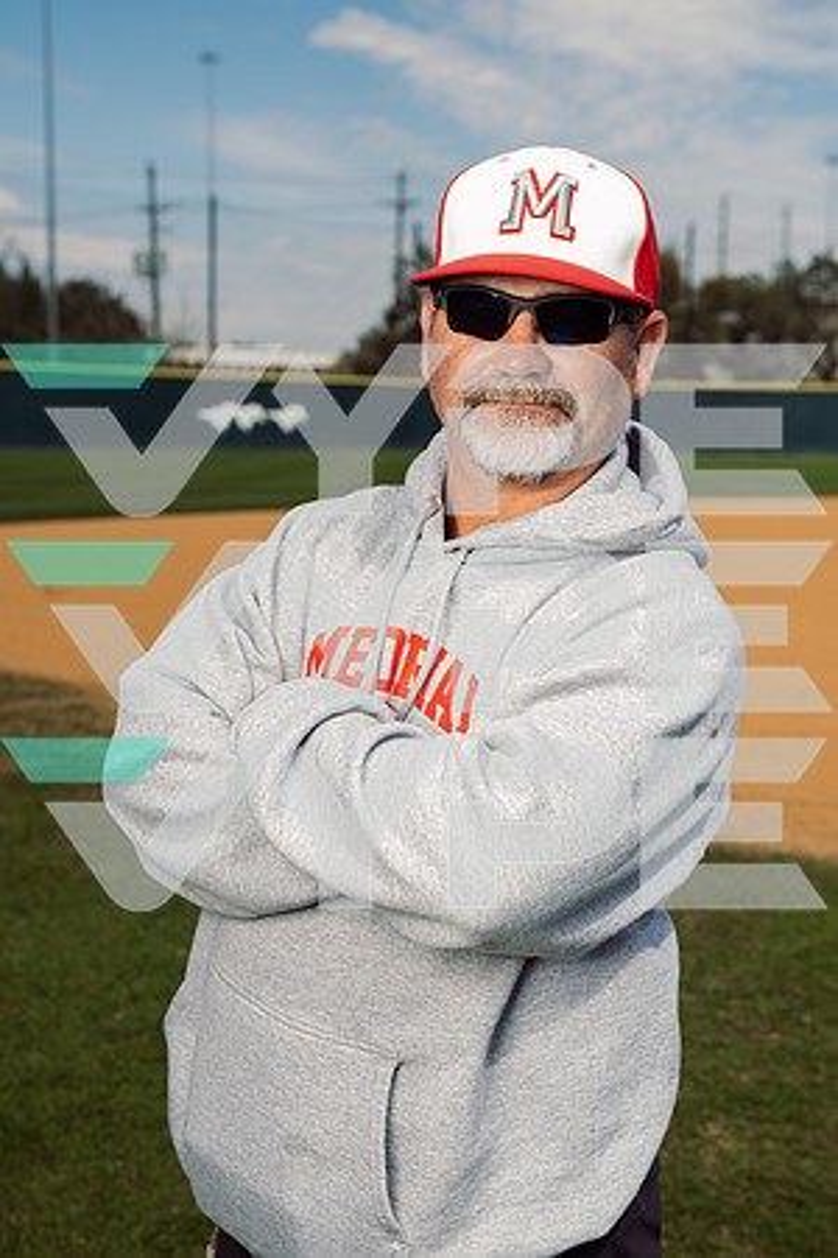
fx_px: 1816
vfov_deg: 38.2
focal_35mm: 52
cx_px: 419
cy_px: 629
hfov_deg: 26.0
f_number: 5.6
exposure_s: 1/250
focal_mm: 52
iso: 64
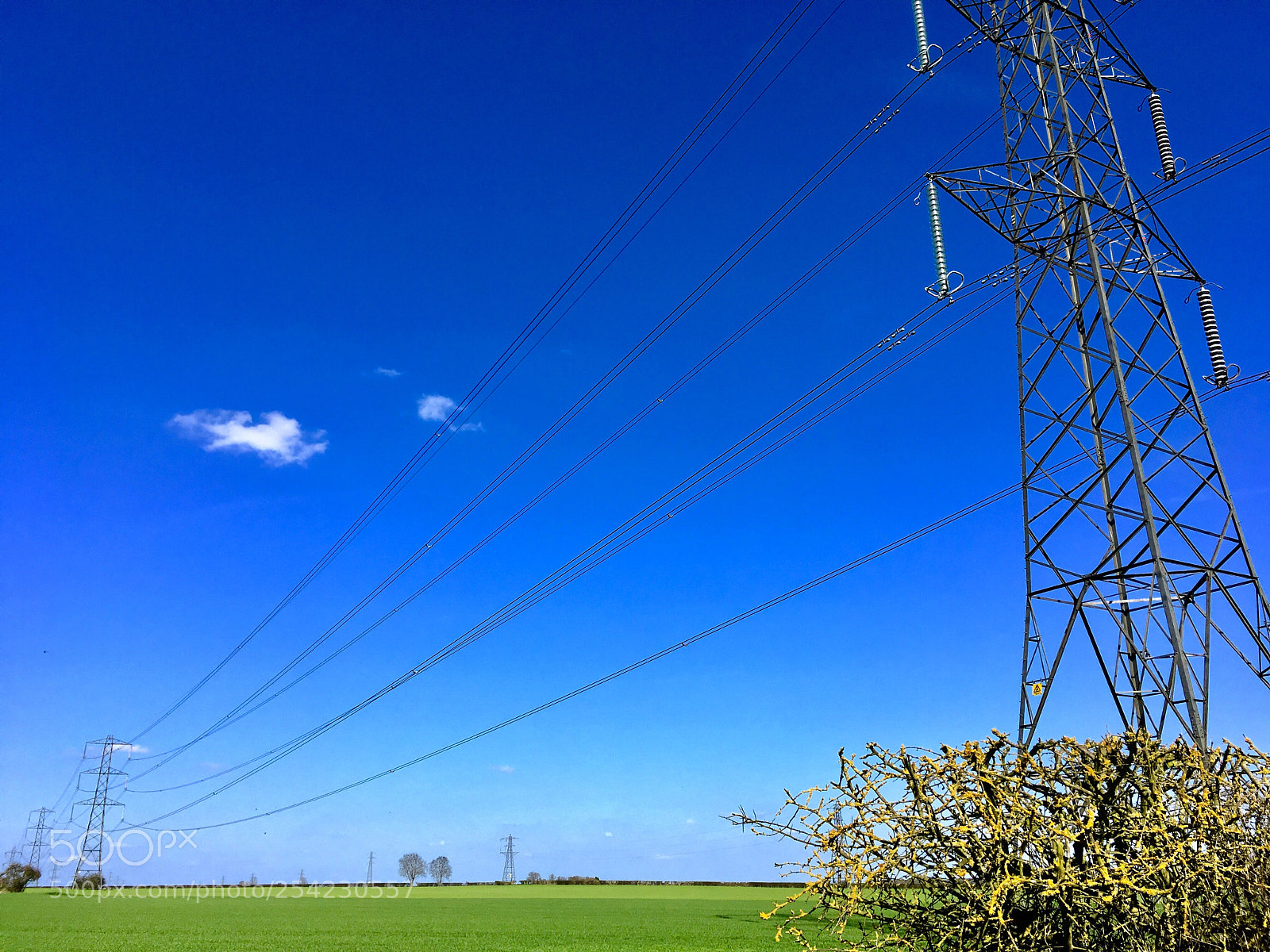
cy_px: 476
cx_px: 635
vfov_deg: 48.2
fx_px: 1064
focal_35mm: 29
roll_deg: +0.6
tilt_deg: +18.3
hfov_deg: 61.7
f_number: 2.2
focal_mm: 4.15
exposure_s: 1/1748
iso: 25
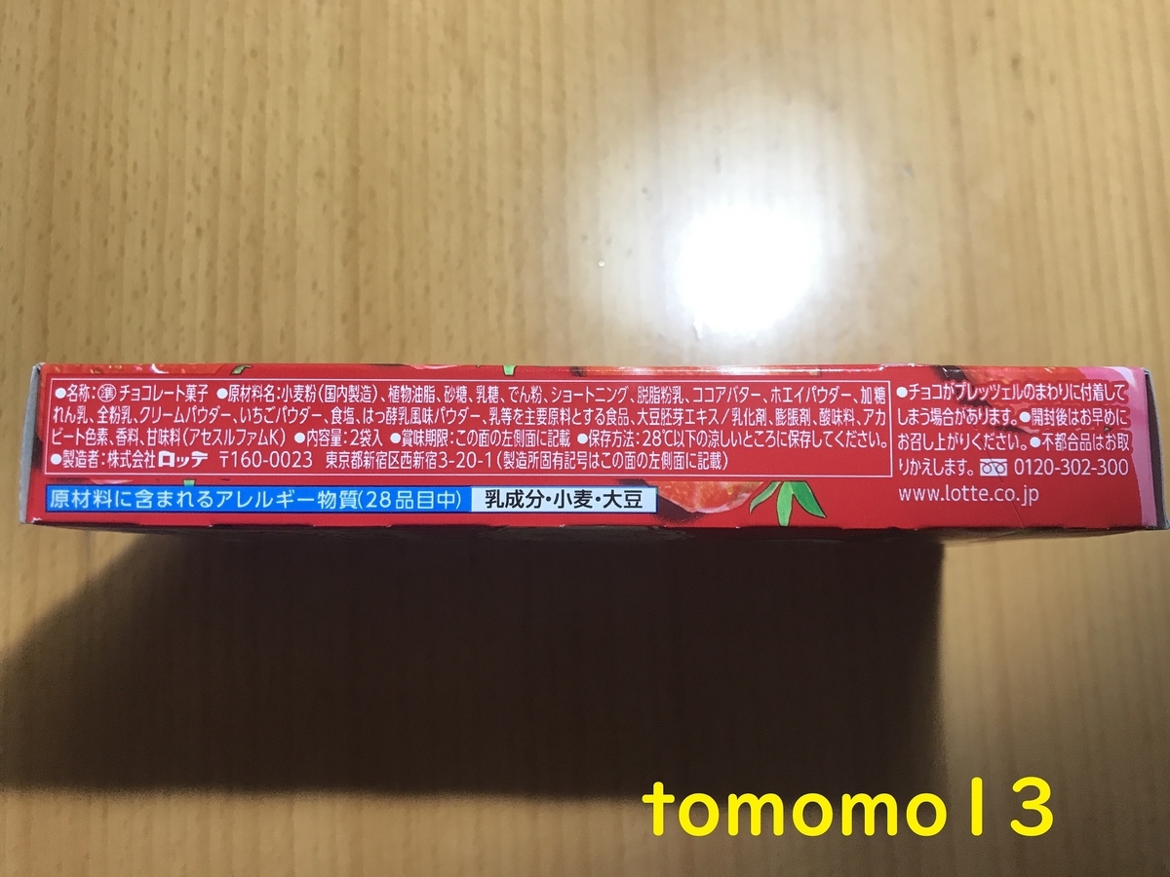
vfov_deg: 49.7
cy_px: 438
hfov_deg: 63.4
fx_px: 946
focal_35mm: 28
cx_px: 585
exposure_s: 1/30
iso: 25
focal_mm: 3.99
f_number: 1.8
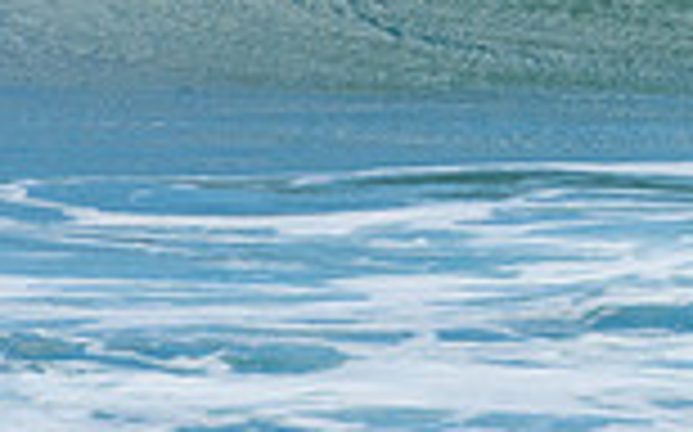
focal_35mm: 2306
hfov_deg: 0.9
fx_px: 43521
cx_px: 1260
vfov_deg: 0.6
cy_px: -416
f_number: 5.6
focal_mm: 400
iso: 250
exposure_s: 1/1250
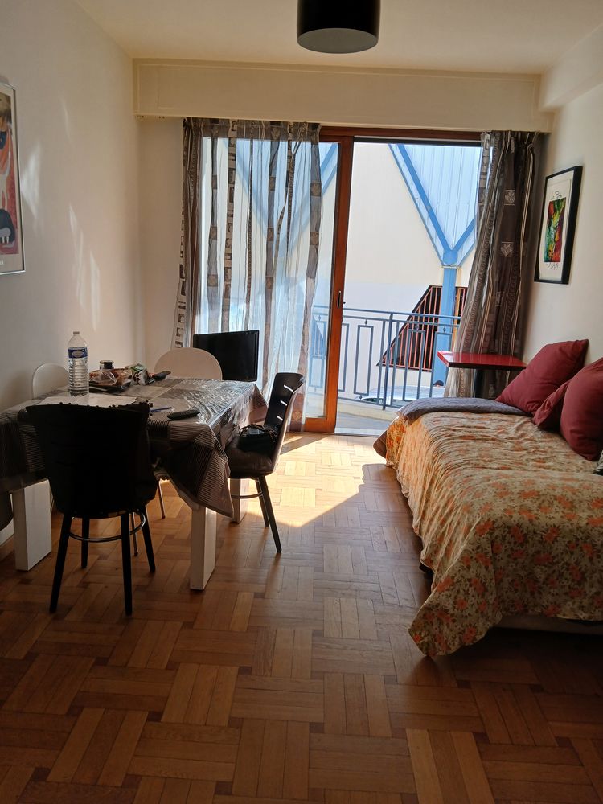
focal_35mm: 26
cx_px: 302
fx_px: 604
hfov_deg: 53.1
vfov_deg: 67.3
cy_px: 402
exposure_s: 1/105
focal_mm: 3.98
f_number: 1.8
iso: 20
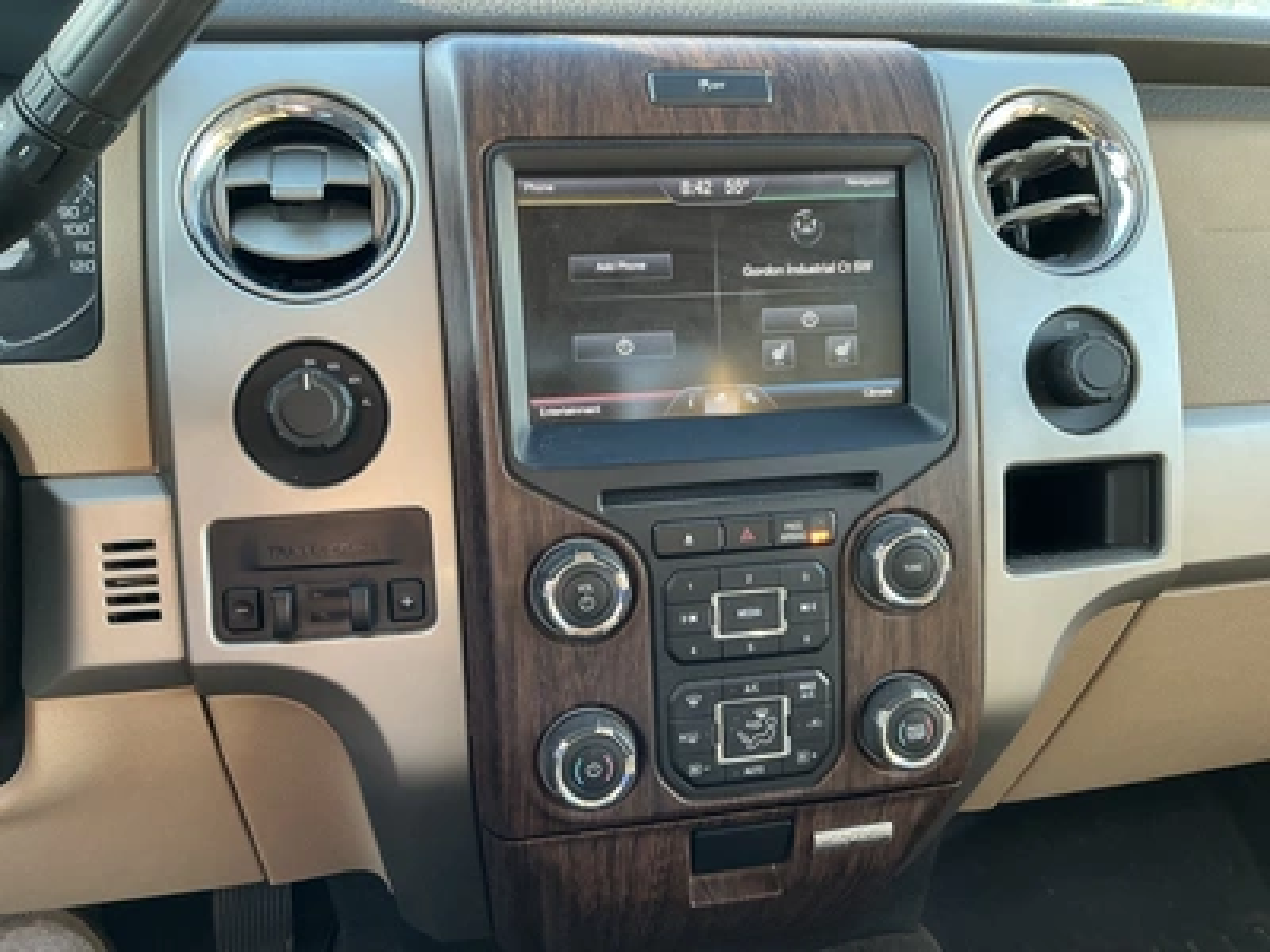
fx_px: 1027
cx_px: 635
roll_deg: +0.5
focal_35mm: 28
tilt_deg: -20.6
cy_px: 476
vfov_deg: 49.7
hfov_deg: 63.4
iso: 64
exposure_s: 1/60
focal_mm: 3
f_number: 1.8
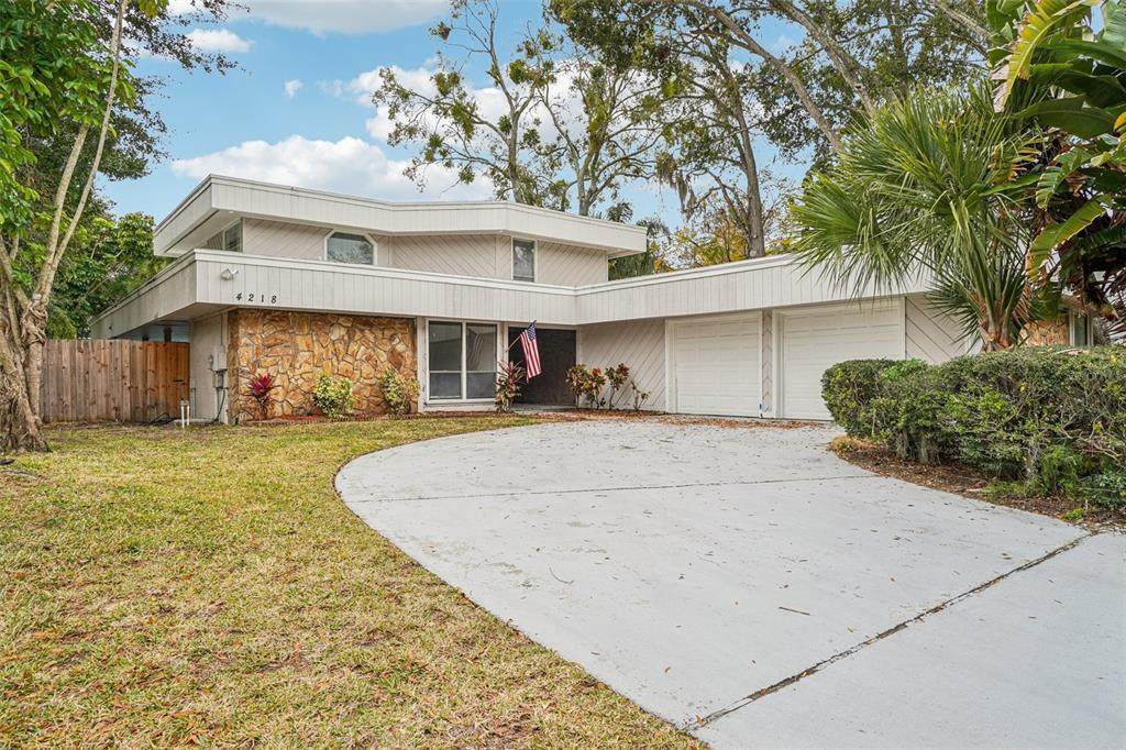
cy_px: 375
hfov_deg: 77.3
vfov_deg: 56.1
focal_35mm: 22
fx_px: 703
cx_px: 563
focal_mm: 15
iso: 100
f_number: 8
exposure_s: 1/60
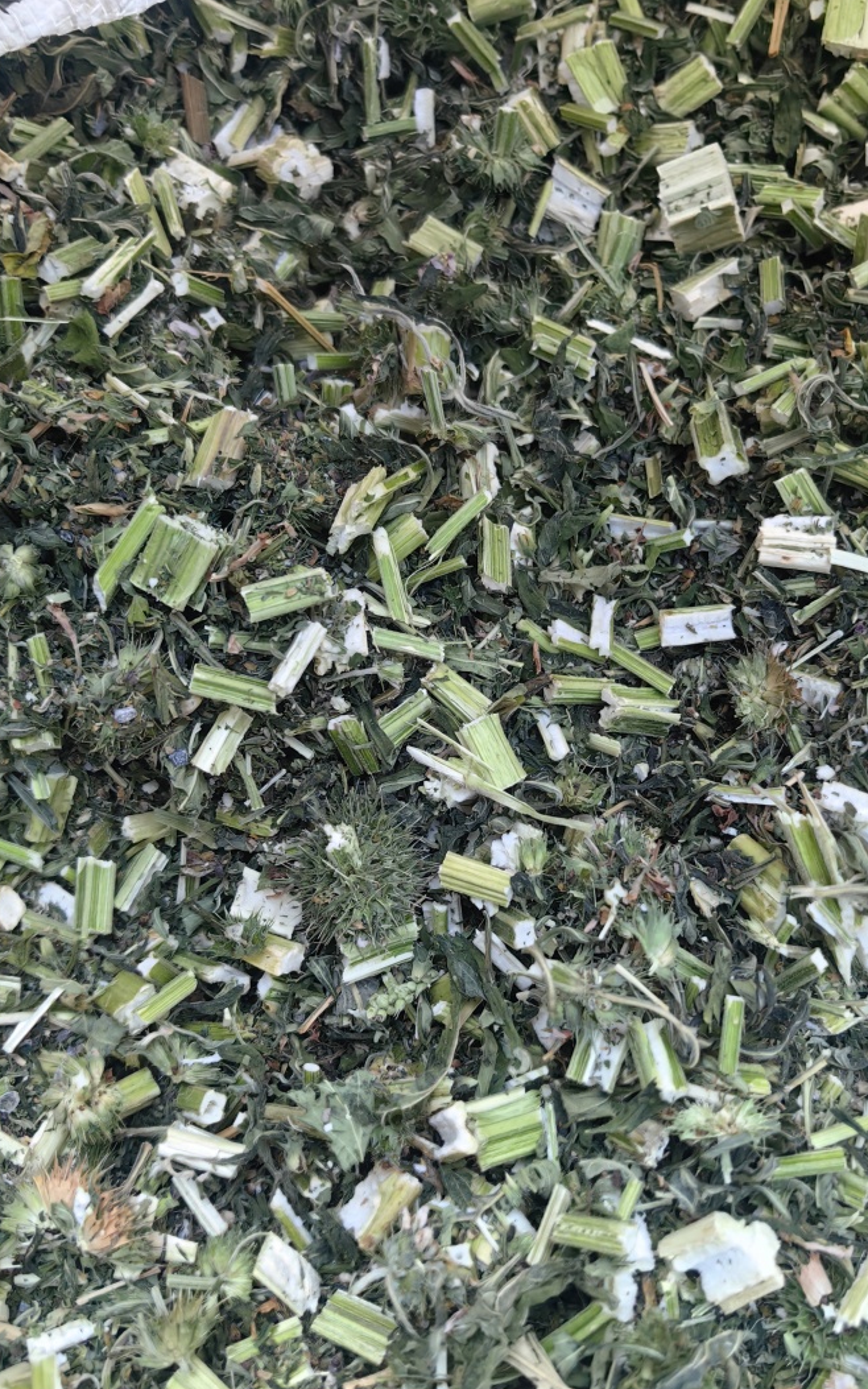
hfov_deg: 43.1
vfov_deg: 64.6
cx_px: 468
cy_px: 698
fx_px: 1098
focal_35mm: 29
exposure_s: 1/373
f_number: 2
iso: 160
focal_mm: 5.75
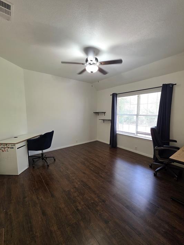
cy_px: 125
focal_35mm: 14
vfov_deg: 102.0
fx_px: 99
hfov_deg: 85.7
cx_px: 94
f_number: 1.9
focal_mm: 2.2
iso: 250
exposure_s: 1/120
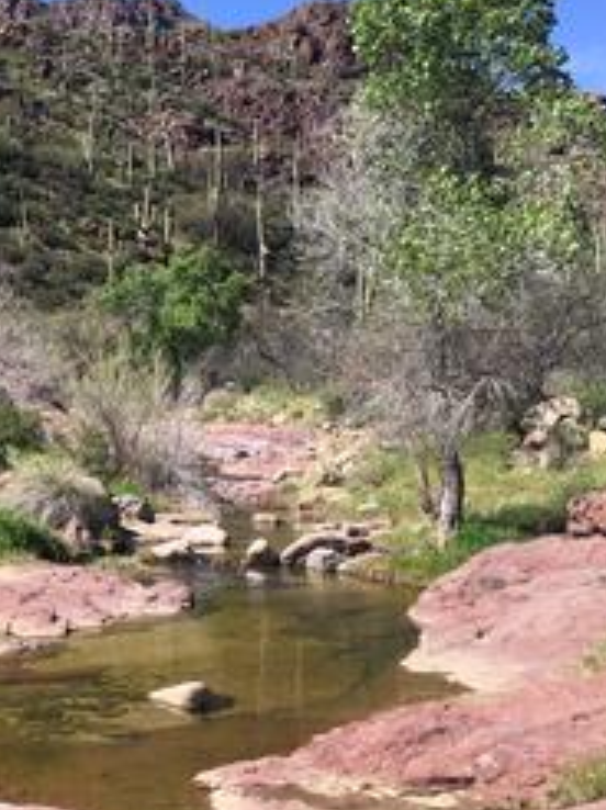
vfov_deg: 32.7
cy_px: 417
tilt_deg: -0.5
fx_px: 1380
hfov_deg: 22.7
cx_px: -128
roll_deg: +0.6
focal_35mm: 59
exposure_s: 1/1054
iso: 25
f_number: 2.2
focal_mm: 4.15
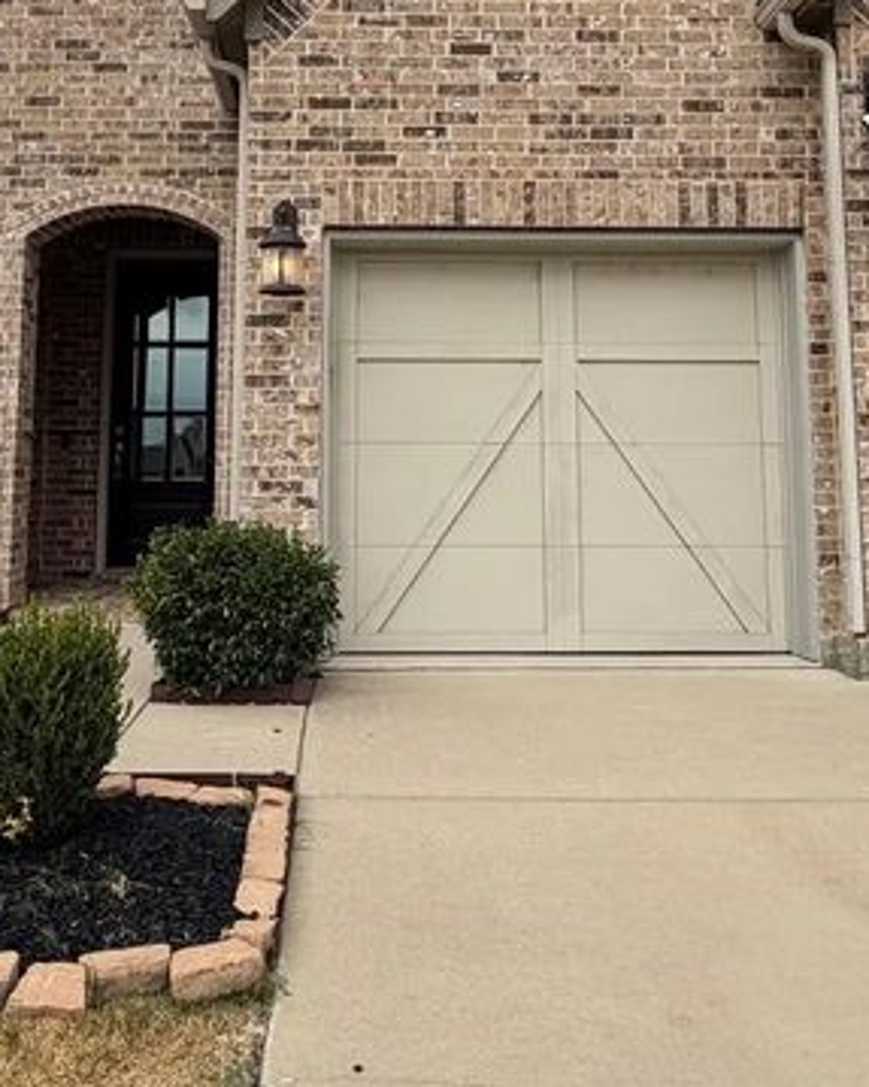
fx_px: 1254
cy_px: 294
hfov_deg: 38.2
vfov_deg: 45.5
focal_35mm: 39
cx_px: 397
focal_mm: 2.22
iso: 25
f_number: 2.2
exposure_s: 1/770
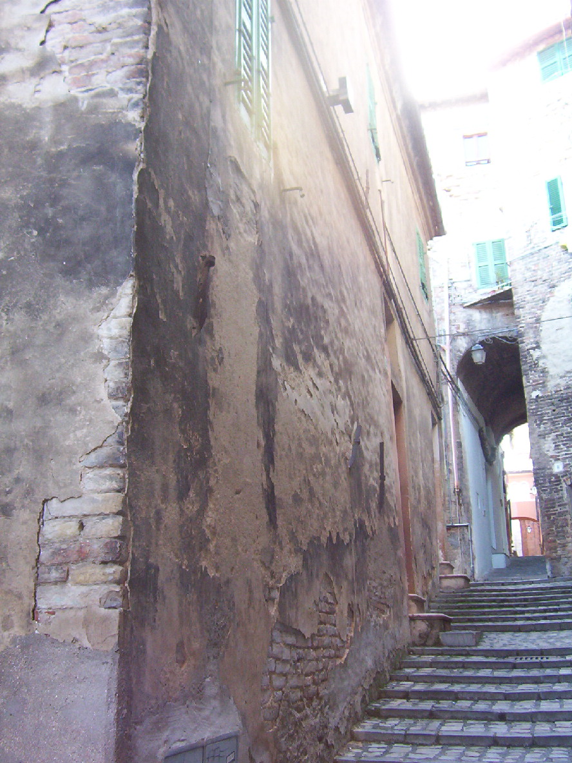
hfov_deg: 39.7
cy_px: 382
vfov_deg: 51.4
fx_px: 793
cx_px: 286
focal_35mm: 36
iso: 140
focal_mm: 5.54
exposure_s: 1/31.6
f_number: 2.76
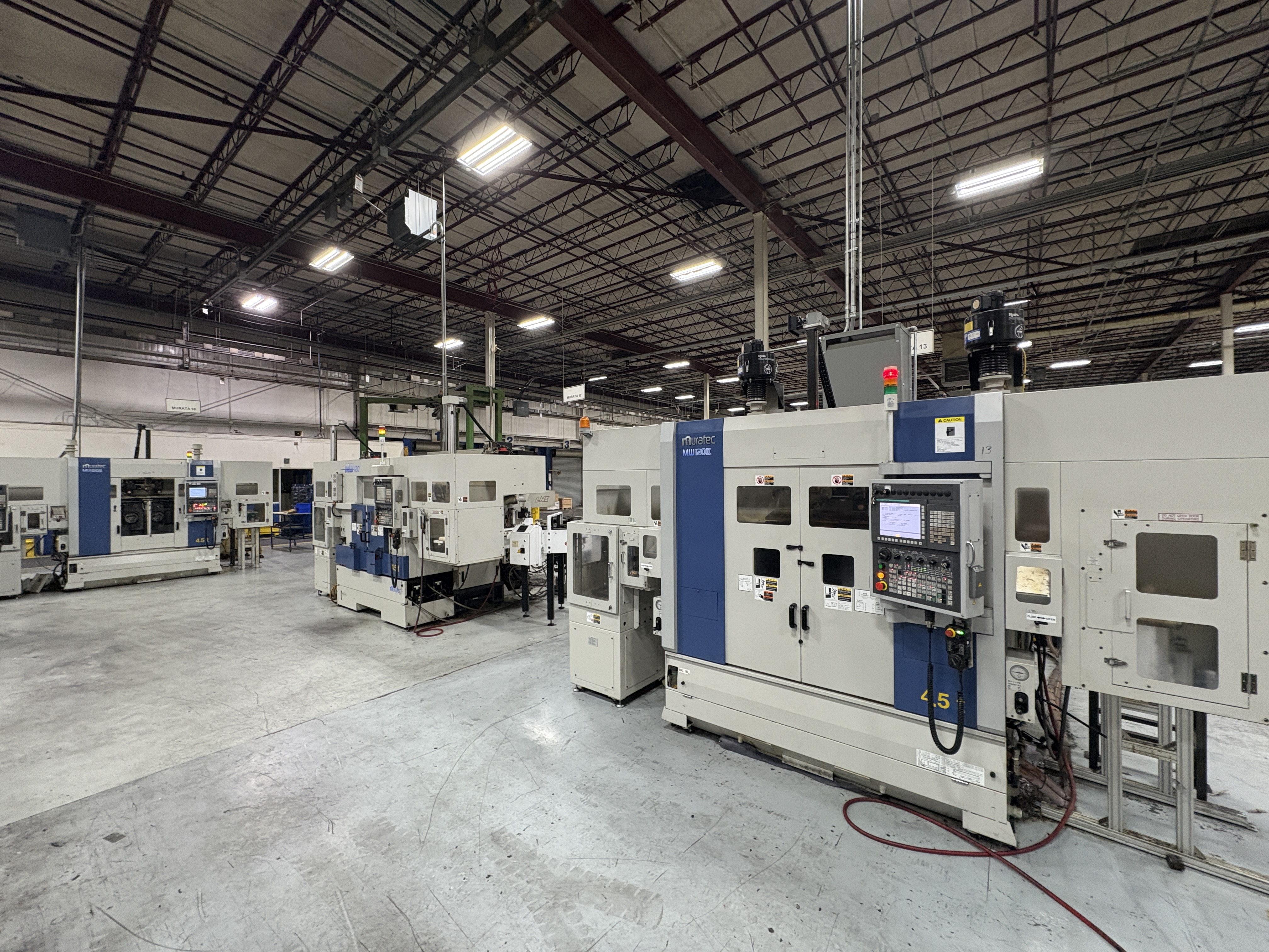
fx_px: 513
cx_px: 634
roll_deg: +0.4
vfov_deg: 85.7
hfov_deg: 102.1
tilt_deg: +2.3
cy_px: 476
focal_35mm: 14
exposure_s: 1/60
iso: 320
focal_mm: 2.22
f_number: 2.2
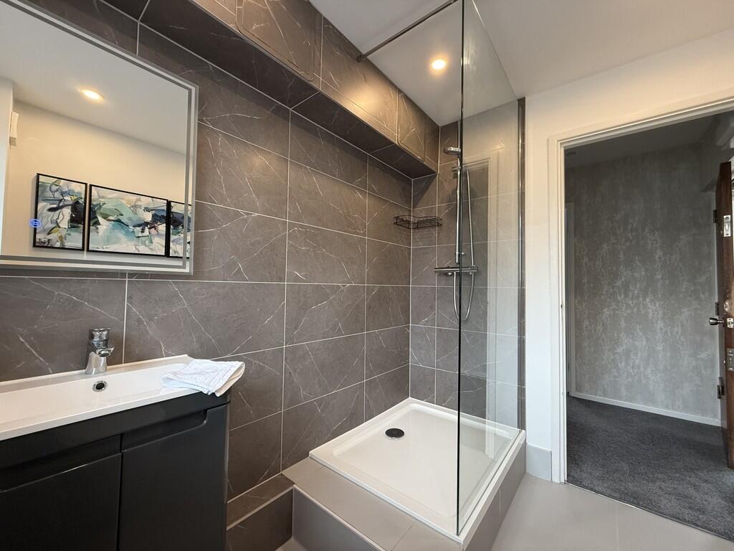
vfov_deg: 85.7
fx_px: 297
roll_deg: -1.3
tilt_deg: +2.0
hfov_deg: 102.1
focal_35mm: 14
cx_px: 367
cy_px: 276
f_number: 2.2
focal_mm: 2.22
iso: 250
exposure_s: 1/100
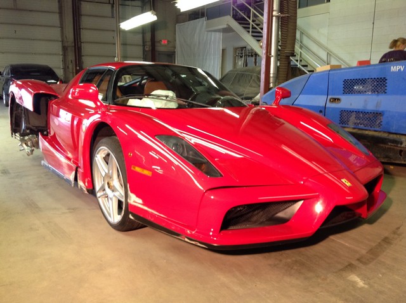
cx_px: 203
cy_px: 152
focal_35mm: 35
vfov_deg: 40.6
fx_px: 410
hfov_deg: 52.7
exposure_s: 1/15
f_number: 2.4
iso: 125
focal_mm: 4.28
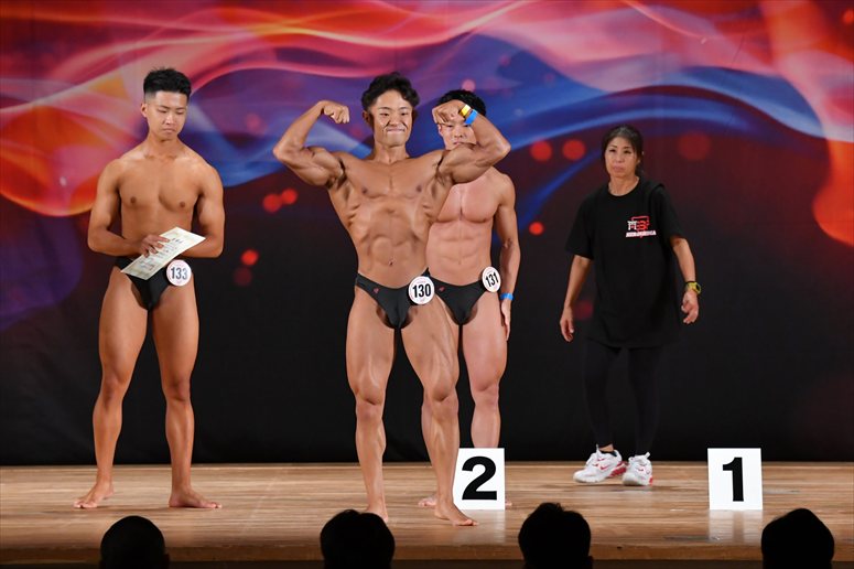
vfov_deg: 6.3
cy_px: 284
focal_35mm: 217
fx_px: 5145
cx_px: 427
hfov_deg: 9.5
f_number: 5.6
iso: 3200
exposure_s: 1/400
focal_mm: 145
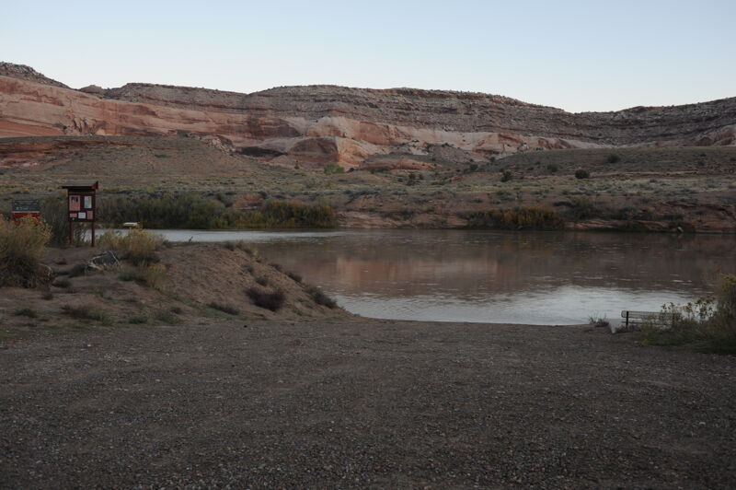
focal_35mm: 35
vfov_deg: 37.8
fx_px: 715
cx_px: 368
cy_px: 245
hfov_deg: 54.5
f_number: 5.6
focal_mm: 35
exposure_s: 1/60
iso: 200
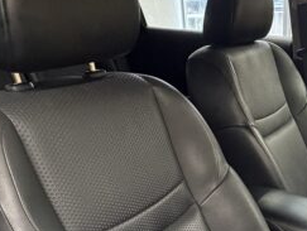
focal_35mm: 46
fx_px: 409
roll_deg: +1.5
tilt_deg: -31.7
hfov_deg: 39.6
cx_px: 244
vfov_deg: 28.4
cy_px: 260
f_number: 2.2
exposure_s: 1/50
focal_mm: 2.22
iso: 500
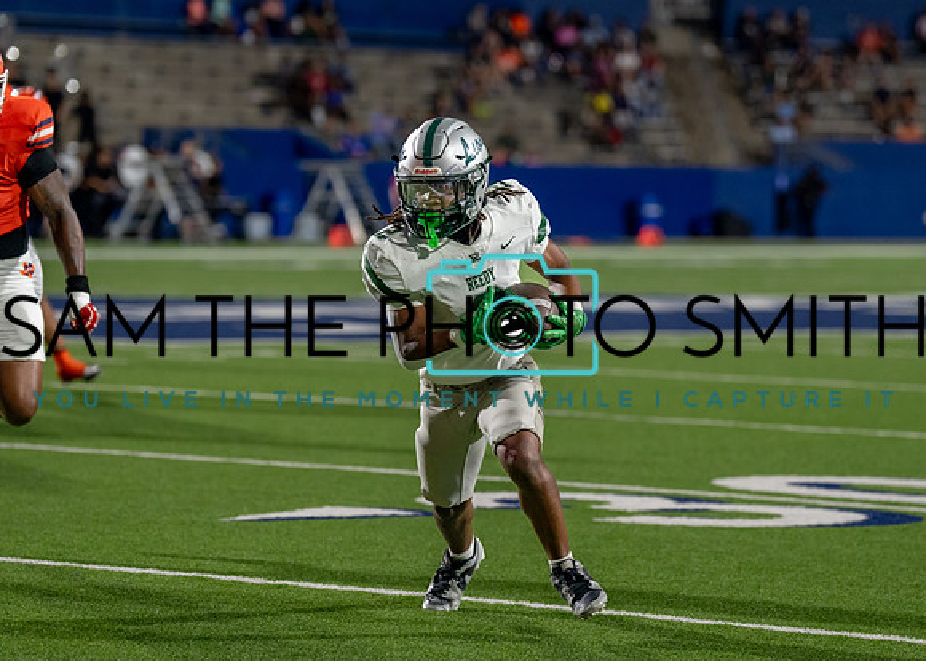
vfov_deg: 7.6
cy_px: 325
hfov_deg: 10.6
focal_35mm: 190
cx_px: 441
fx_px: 5001
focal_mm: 135
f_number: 2.8
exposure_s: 1/1250
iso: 2000
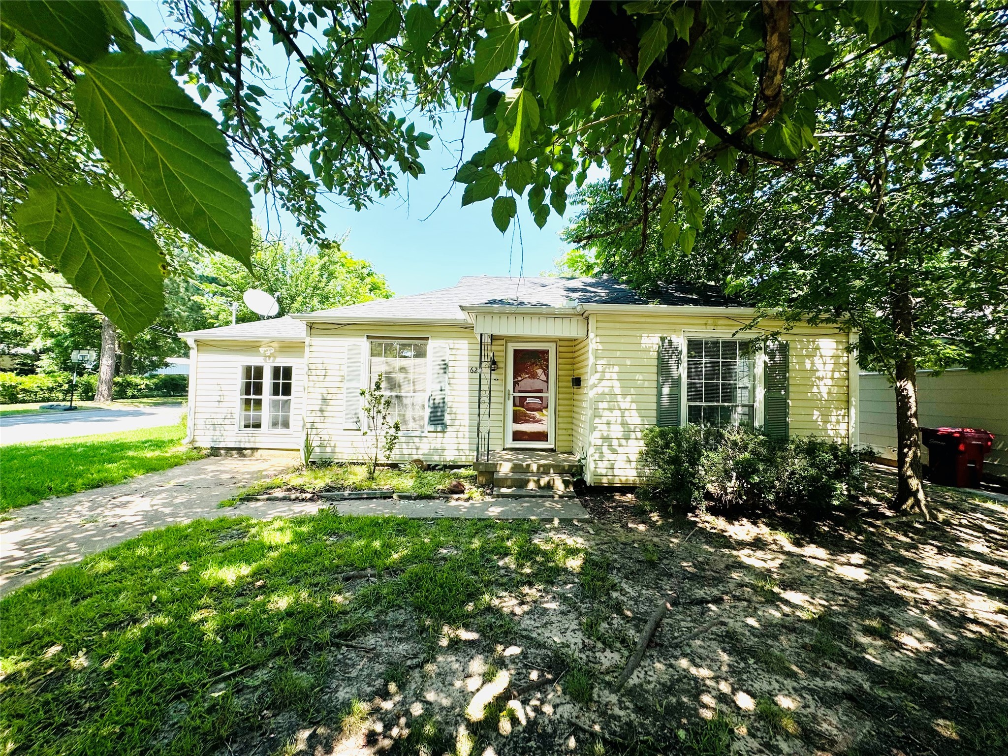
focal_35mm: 14
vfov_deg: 85.7
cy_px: 378
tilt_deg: +1.1
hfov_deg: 102.1
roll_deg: -0.9
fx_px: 408
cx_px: 504
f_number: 2.2
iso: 40
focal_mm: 2.22
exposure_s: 1/610
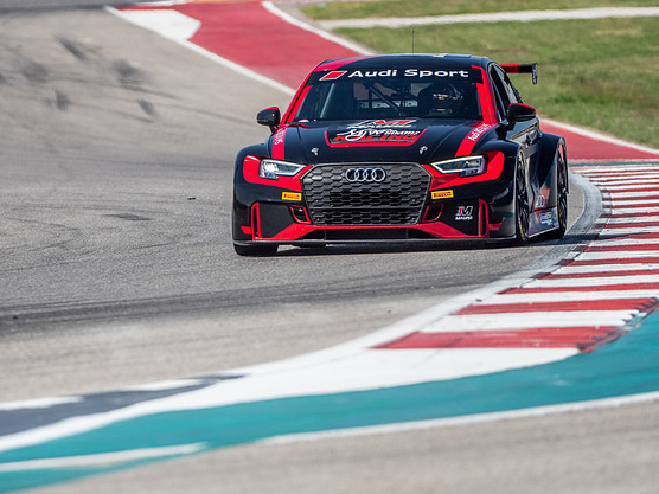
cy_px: 218
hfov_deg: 2.9
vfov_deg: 2.2
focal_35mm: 684
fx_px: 13022
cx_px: 289
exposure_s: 1/5000
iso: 200
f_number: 4
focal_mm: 300
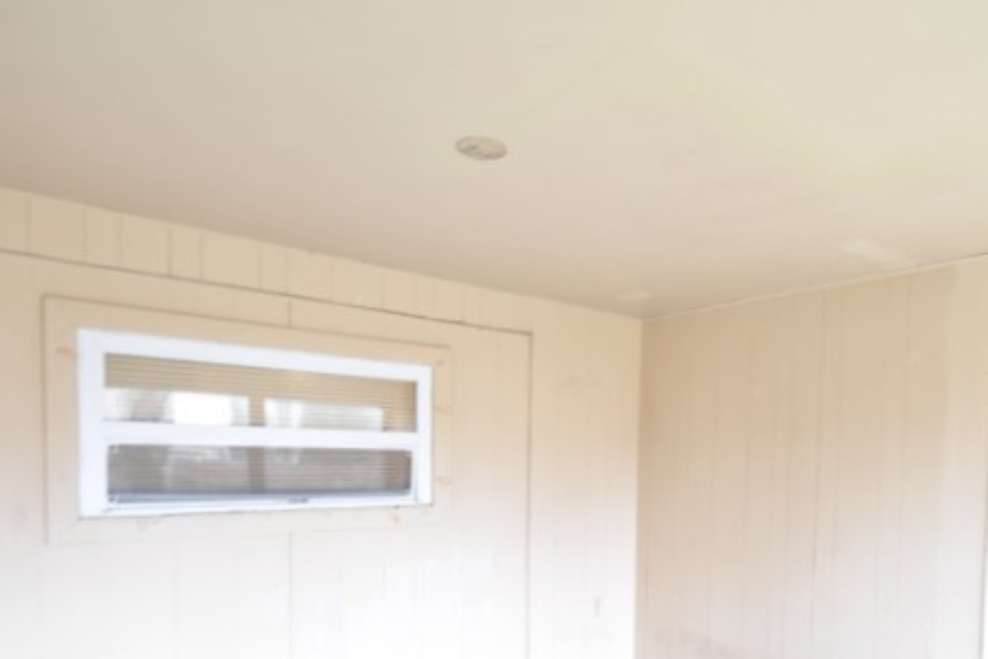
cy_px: 477
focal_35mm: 24
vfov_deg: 51.3
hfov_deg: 72.7
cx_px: 608
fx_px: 659
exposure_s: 1/15
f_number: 3.5
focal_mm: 10
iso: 800
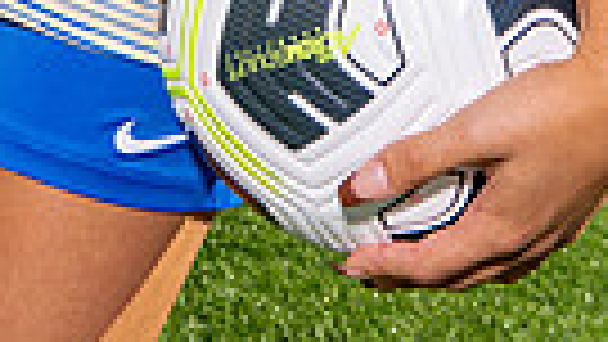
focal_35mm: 98
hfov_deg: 21.8
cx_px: 275
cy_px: -572
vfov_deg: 10.2
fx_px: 1580
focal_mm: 28
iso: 100
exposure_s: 1/250
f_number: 8
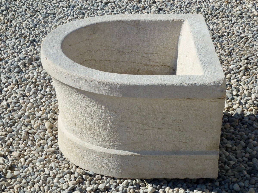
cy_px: 96
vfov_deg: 14.2
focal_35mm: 104
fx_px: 775
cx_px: 129
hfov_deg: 18.9
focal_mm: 18.7
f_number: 5
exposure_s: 1/640
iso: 100
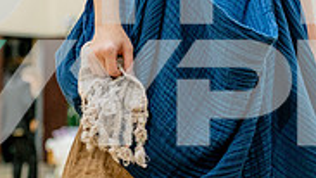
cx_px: 161
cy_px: -28
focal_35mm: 149
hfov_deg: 14.4
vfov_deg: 8.1
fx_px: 1249
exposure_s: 1/400
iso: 1250
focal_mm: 58
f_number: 2.8
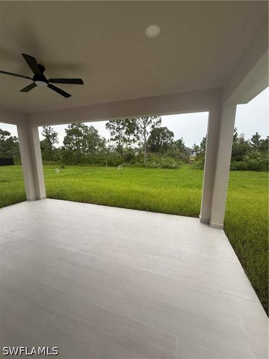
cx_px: 134
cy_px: 180
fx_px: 145
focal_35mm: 14
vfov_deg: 102.1
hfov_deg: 85.7
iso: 100
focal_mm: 2.22
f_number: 2.2
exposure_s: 1/120
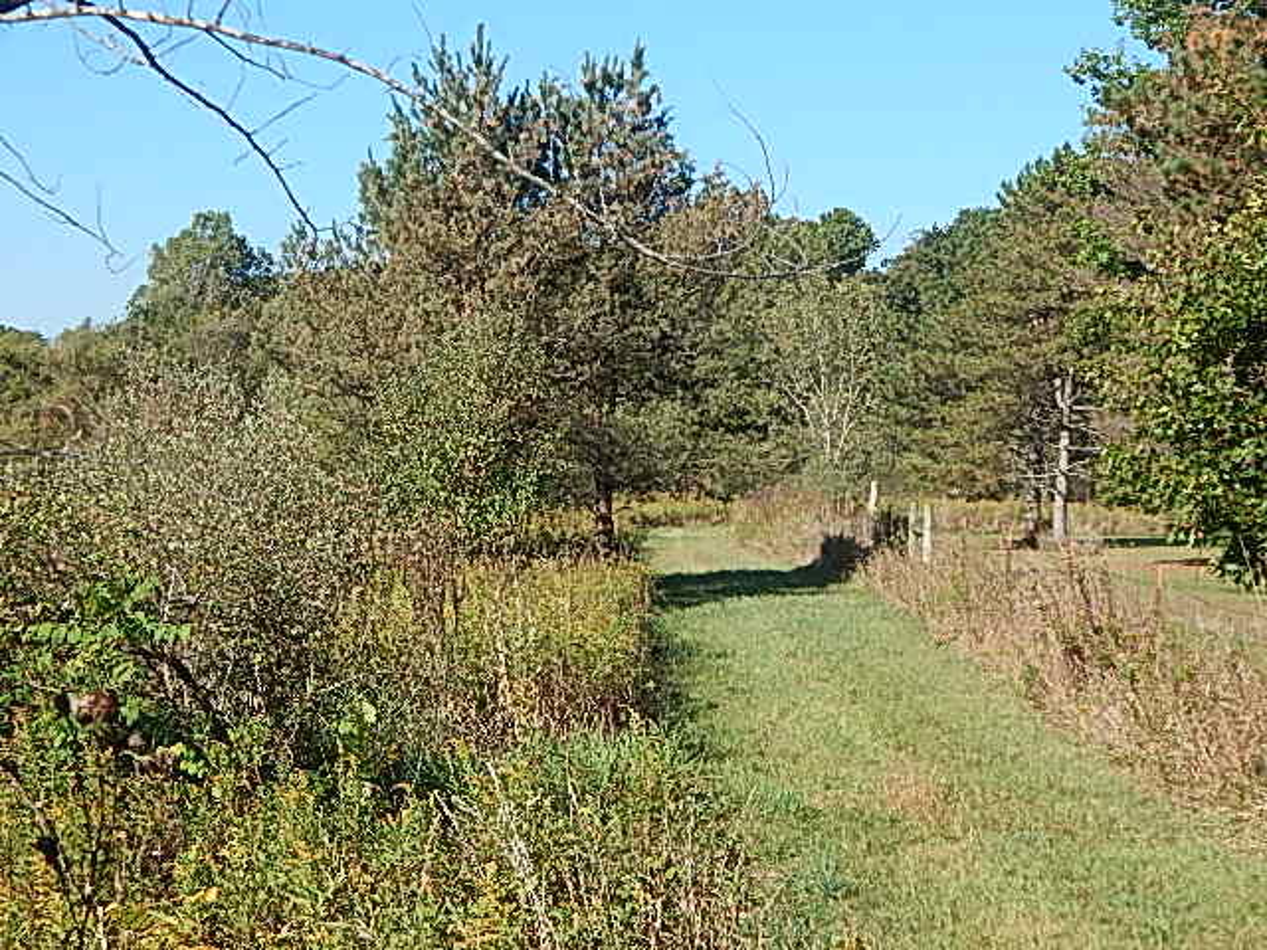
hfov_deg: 28.2
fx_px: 2526
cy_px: 475
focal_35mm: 69
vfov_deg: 21.3
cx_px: 634
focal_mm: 12.3
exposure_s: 1/640
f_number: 4.1
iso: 125
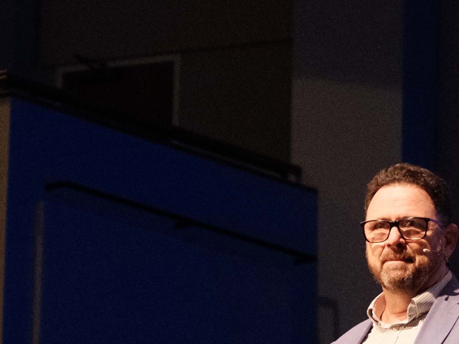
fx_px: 3460
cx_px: 341
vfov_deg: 5.6
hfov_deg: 7.6
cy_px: 536
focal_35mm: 261
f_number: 2.8
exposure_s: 1/400
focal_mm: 40.3
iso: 4000
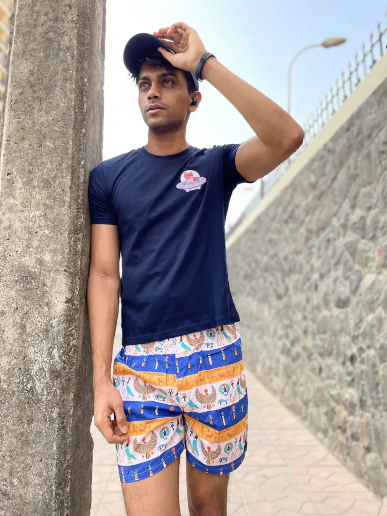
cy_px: 258
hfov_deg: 53.1
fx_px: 388
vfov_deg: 67.3
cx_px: 194
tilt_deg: +7.3
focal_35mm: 26
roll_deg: -0.9
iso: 32
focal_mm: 4.2
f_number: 1.6
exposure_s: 1/365
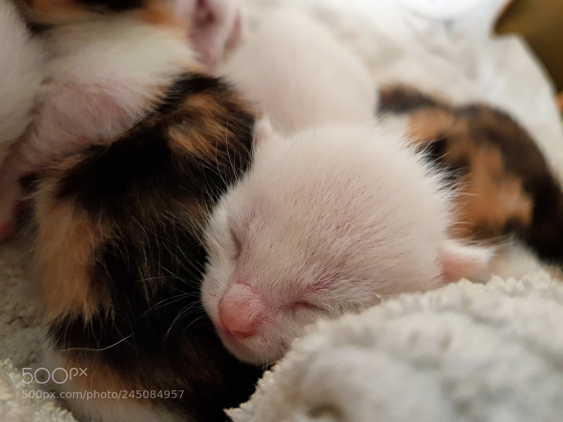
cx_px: 282
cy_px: 211
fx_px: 423
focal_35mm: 26
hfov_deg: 67.3
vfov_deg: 53.1
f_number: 1.7
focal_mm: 4.2
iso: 320
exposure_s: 1/10
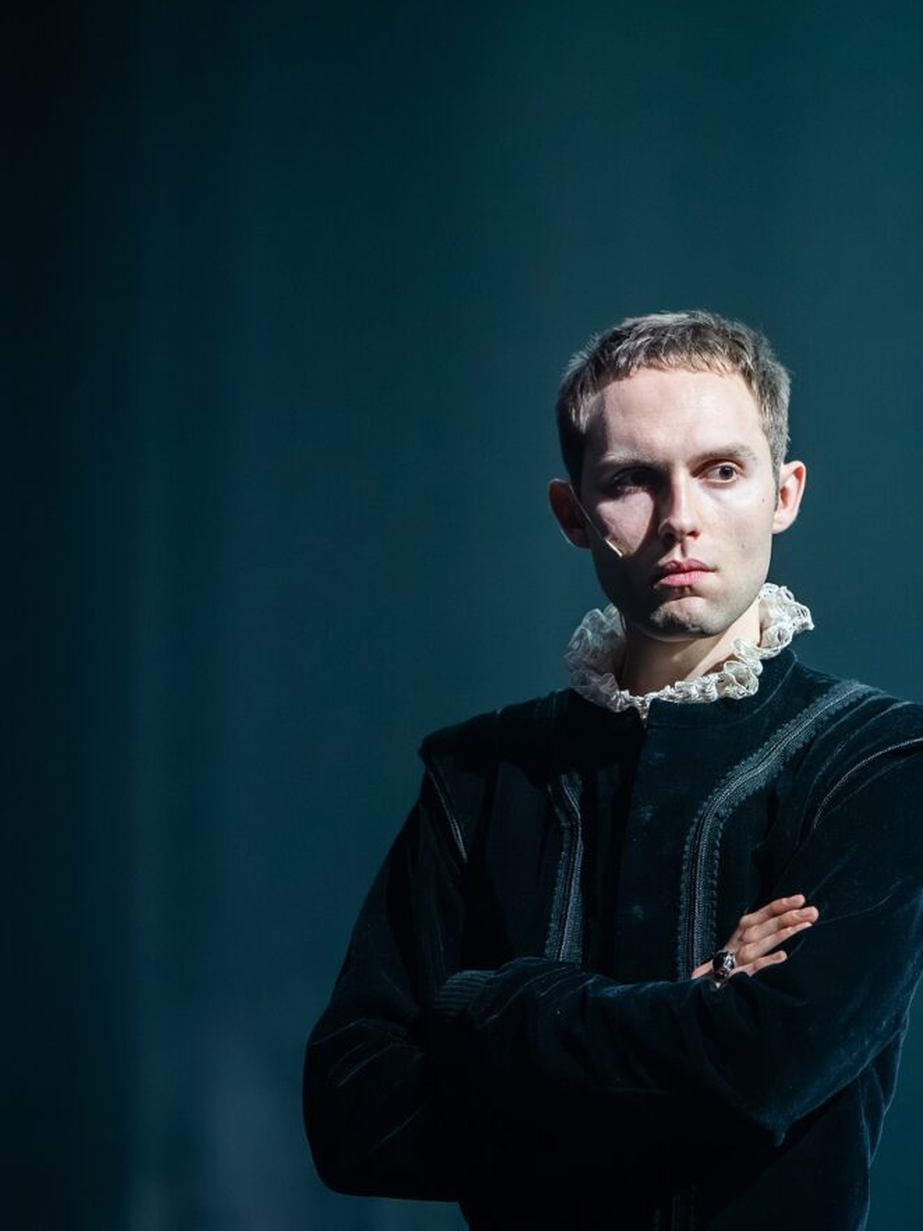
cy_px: 662
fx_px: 7432
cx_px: 524
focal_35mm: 209
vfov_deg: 9.5
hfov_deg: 7.1
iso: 3200
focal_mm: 160
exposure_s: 1/320
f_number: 2.8
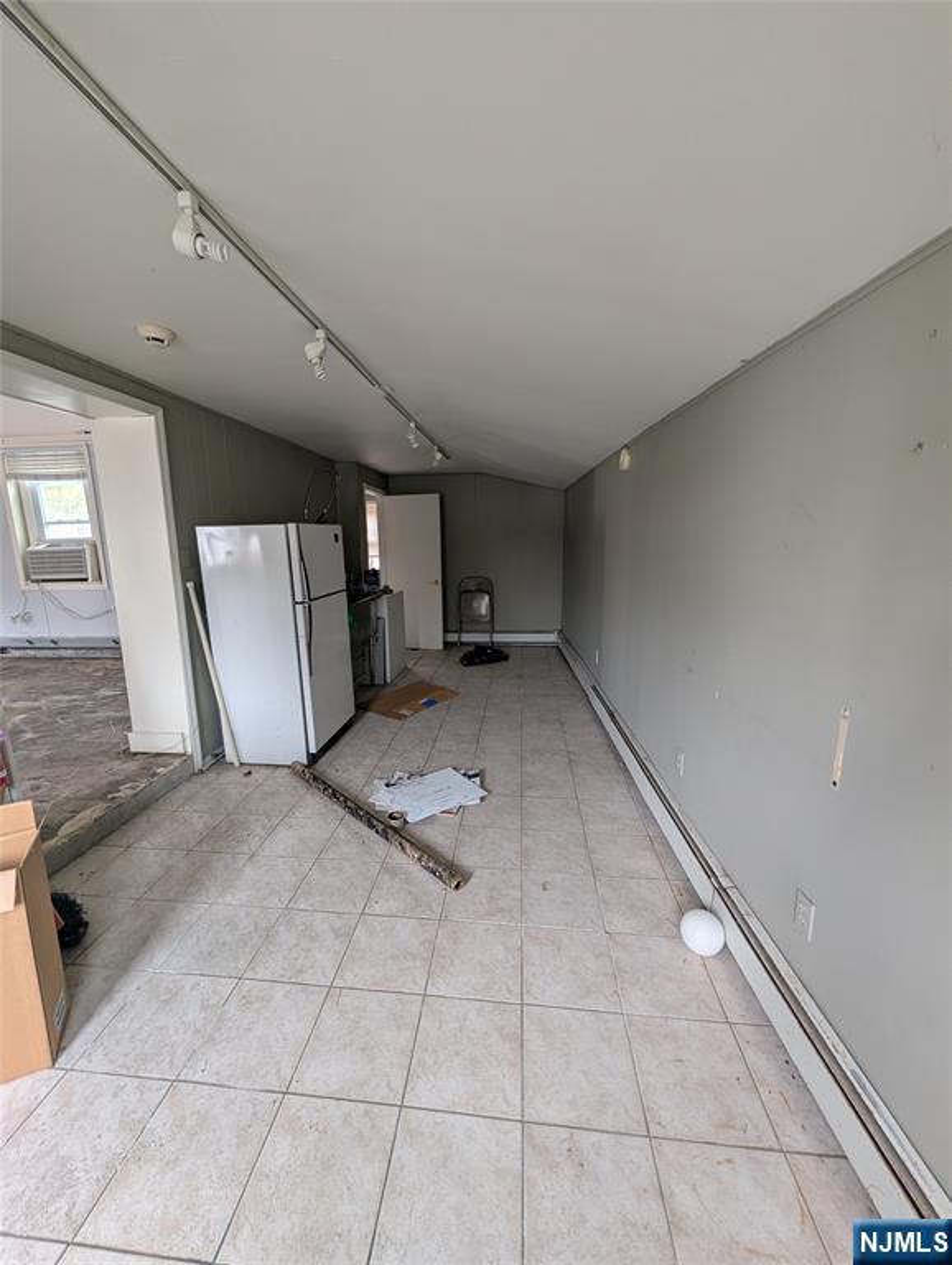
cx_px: 476
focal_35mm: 12
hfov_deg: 94.6
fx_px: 439
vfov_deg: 110.5
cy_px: 632
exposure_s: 1/66.8
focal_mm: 2.02
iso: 92
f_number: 1.7
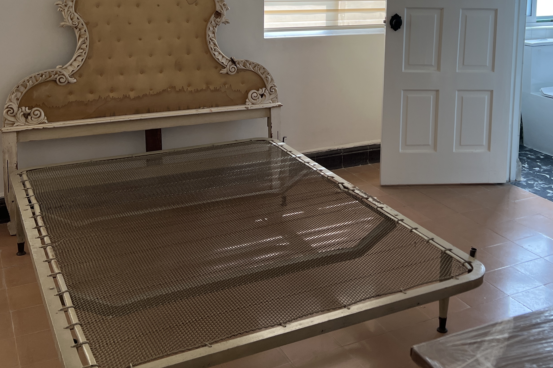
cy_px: 34
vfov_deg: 29.2
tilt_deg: -7.4
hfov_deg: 44.1
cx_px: 348
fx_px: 676
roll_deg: -0.6
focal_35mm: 44
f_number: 1.5
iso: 40
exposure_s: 1/196
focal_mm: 5.7
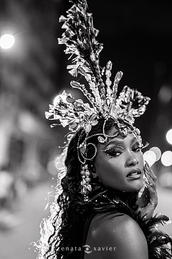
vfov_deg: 27.0
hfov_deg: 18.2
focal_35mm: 75
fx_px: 537
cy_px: 130
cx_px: 86
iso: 2000
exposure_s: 1/320
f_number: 1.2
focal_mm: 50
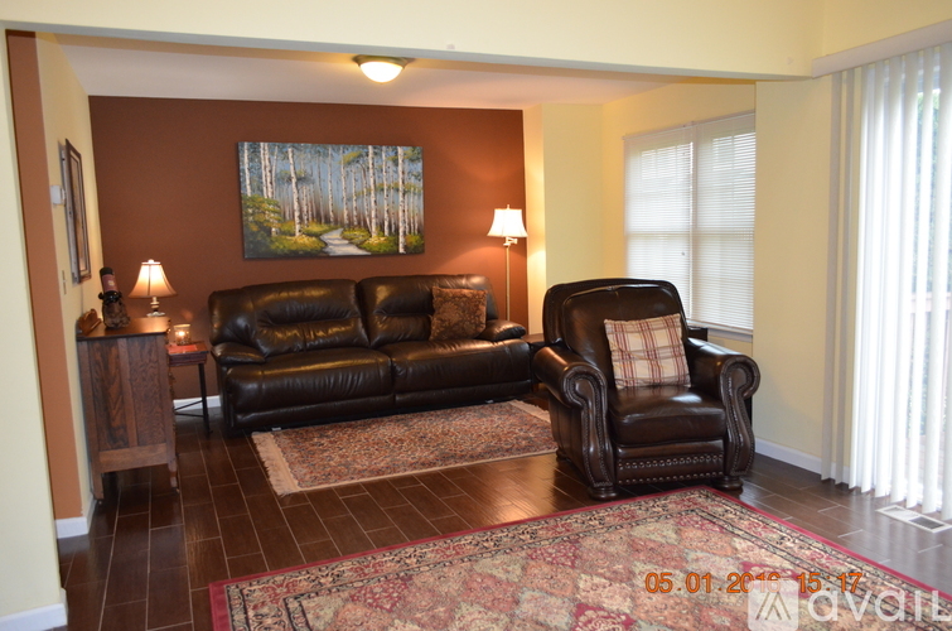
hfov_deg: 67.5
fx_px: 712
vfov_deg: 47.7
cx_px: 476
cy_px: 316
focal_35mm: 27
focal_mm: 18
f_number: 3.5
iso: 1600
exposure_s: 1/60
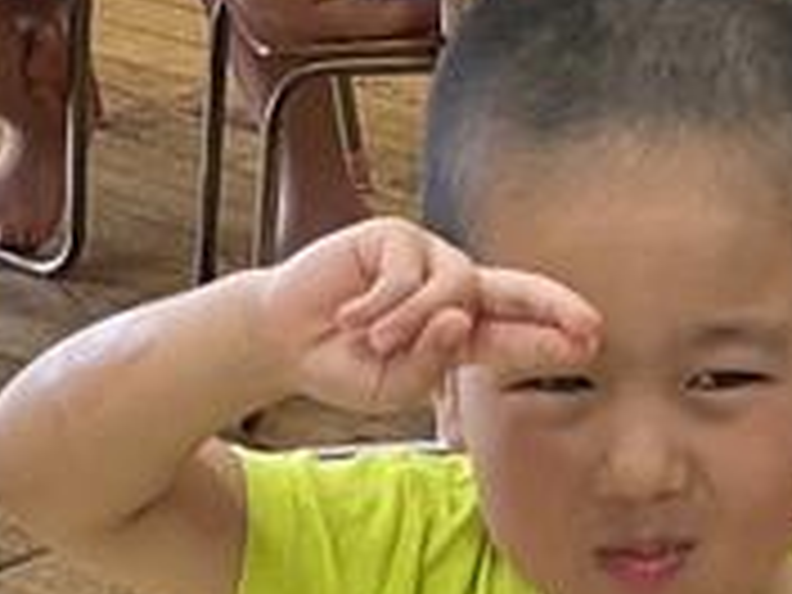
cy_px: 1546
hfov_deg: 11.9
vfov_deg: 8.1
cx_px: 119
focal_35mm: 165
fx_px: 3775
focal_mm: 3
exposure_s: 1/60
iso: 50
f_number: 1.8
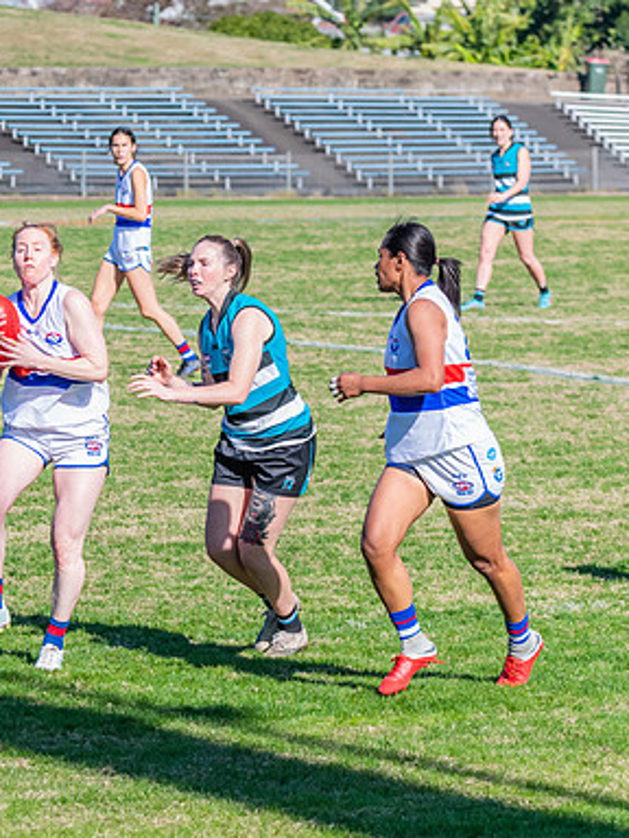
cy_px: 389
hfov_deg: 5.5
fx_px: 6566
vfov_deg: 7.3
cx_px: 24
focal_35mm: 271
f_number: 9
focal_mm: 150
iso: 800
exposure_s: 1/1600
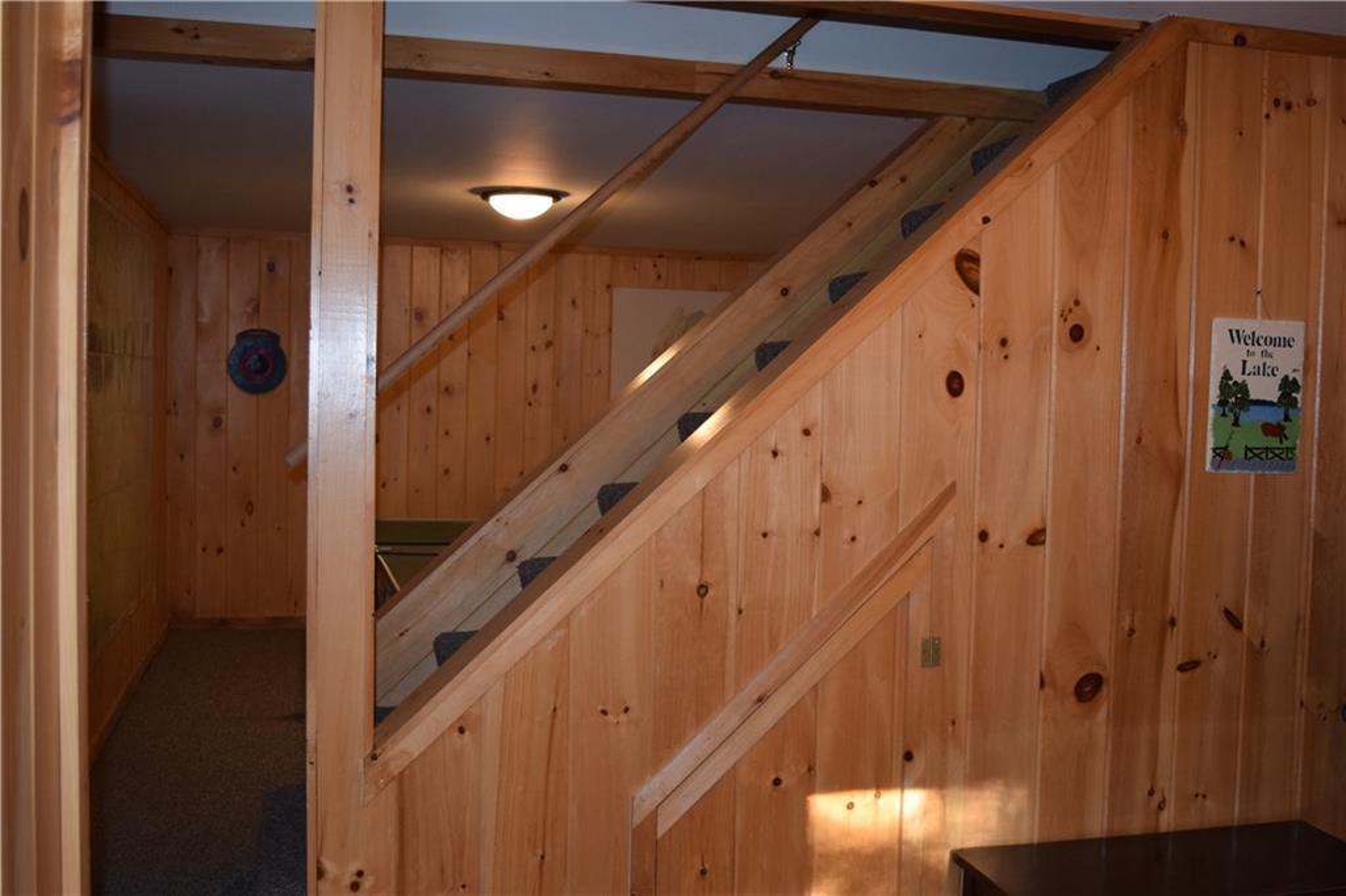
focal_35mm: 36
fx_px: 1345
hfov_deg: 53.1
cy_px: 448
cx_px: 673
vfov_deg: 36.8
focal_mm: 24
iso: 1000
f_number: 4
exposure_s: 1/60
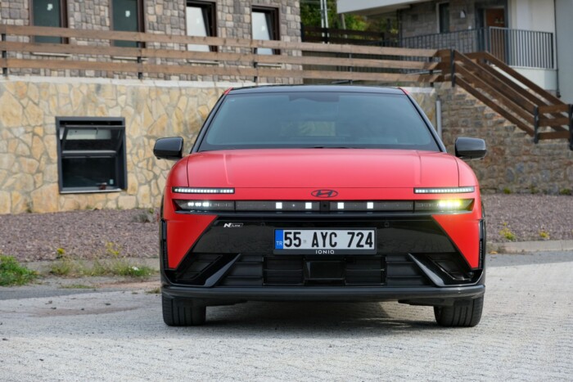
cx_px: 286
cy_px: 191
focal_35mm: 79
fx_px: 1258
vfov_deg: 17.3
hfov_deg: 25.7
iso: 320
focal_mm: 52.7
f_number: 5.6
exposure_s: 1/550
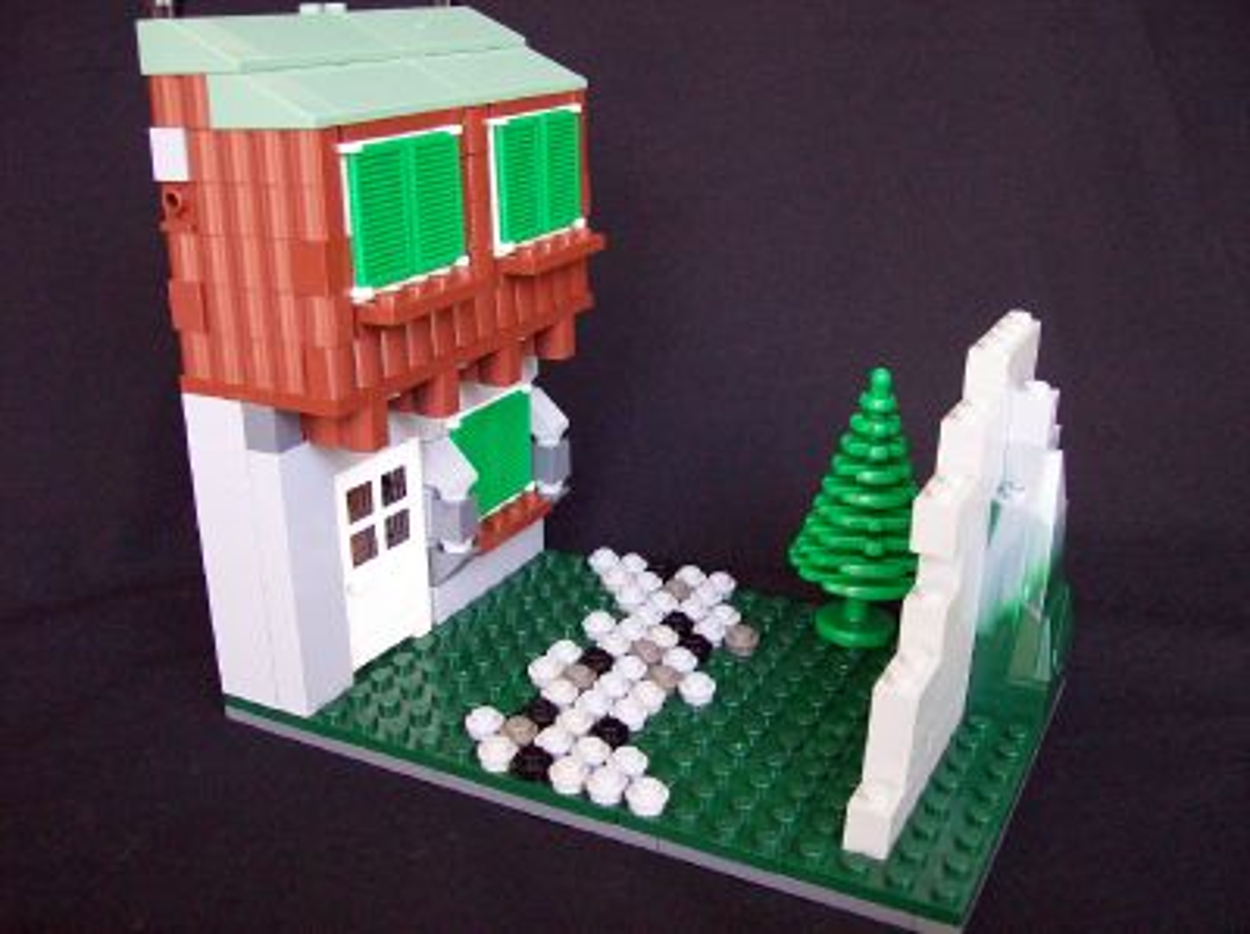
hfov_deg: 51.4
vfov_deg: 39.6
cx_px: 625
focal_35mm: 36
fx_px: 1298
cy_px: 467
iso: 160
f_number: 2.7
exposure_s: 1/22.3
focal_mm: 6
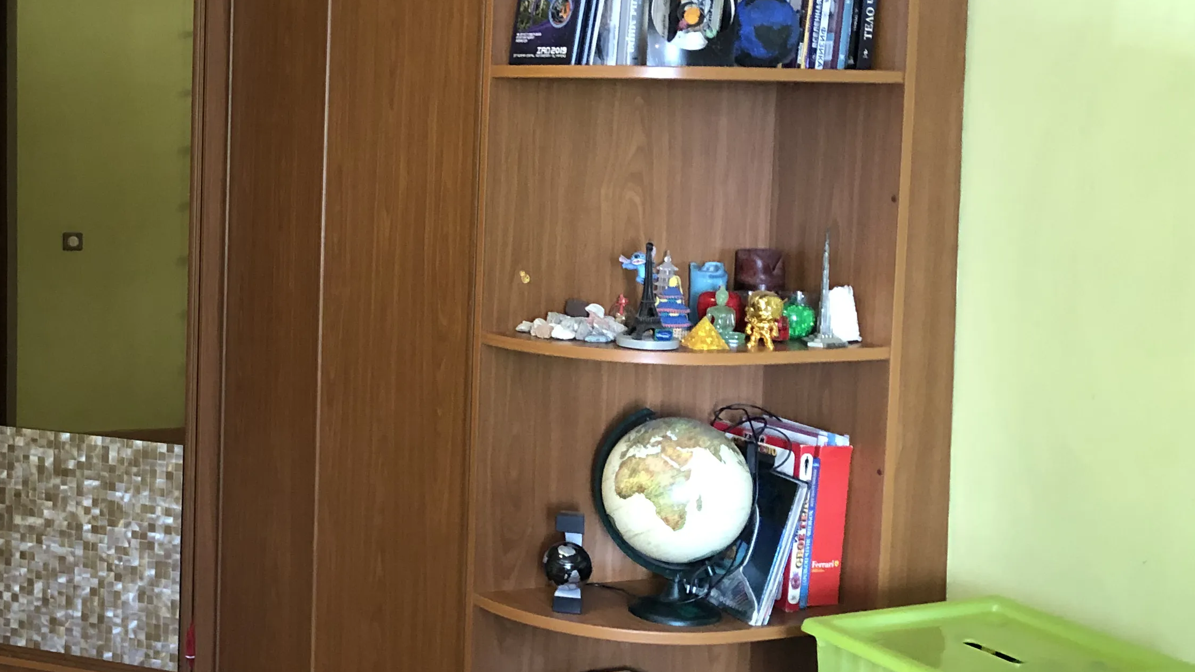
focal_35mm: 55
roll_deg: -0.8
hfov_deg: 35.9
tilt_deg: -4.2
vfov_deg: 21.8
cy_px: 259
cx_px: 153
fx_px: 1743
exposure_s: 1/5
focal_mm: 3.99
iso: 80
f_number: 1.8
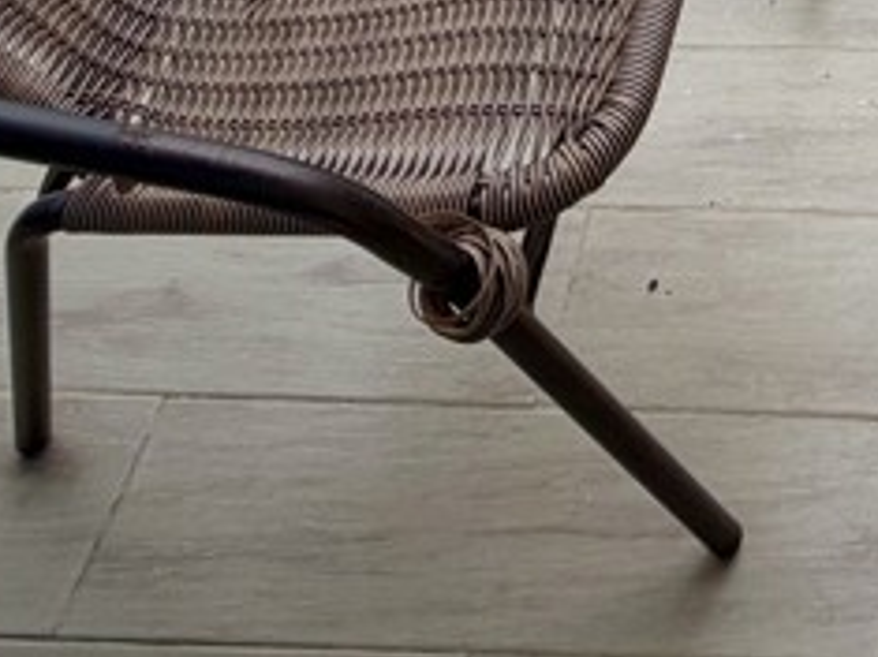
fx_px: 1496
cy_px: -676
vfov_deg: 17.4
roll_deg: +0.8
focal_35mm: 59
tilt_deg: -33.0
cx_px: 1074
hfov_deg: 28.2
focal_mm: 2.22
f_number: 2.2
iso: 32
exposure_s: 1/770
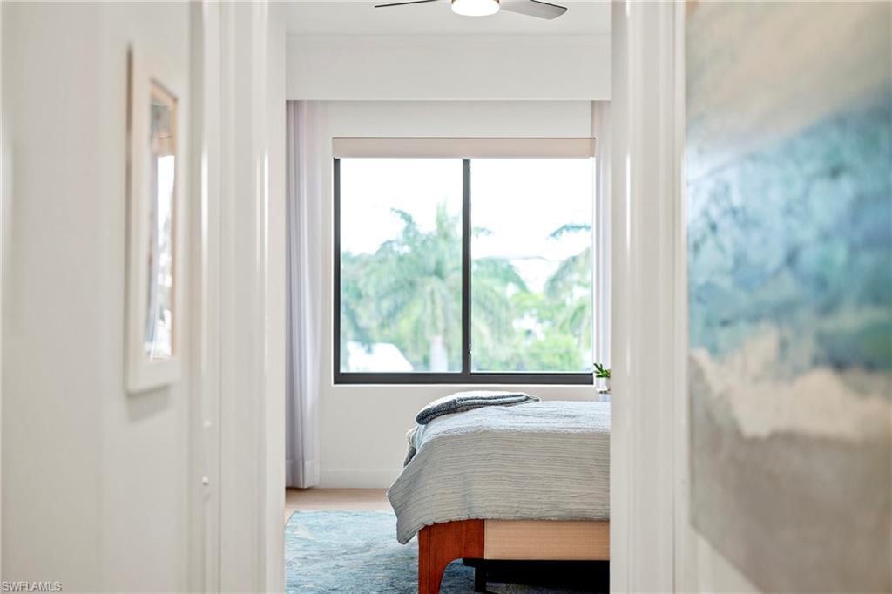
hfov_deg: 39.6
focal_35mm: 50
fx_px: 1238
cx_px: 446
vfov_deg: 27.0
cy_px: 297
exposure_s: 1/200
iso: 250
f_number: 1.8
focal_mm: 50
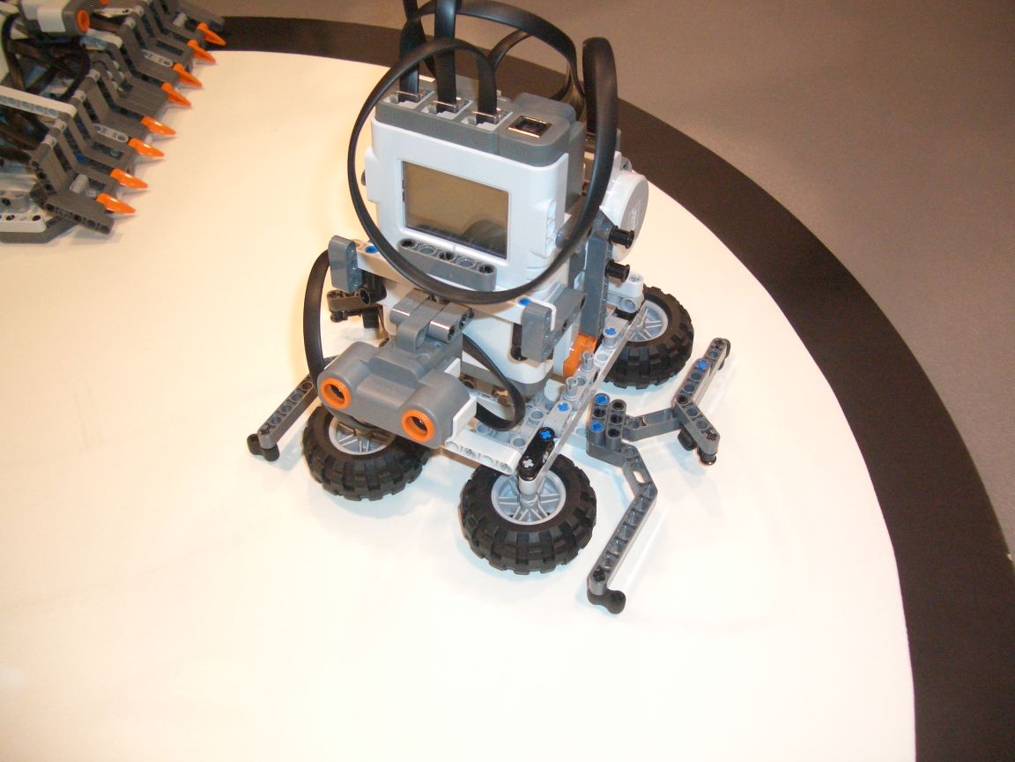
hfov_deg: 52.6
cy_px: 381
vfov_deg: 40.7
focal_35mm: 35
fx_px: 1026
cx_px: 508
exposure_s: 1/100
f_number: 2.6
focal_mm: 5.8
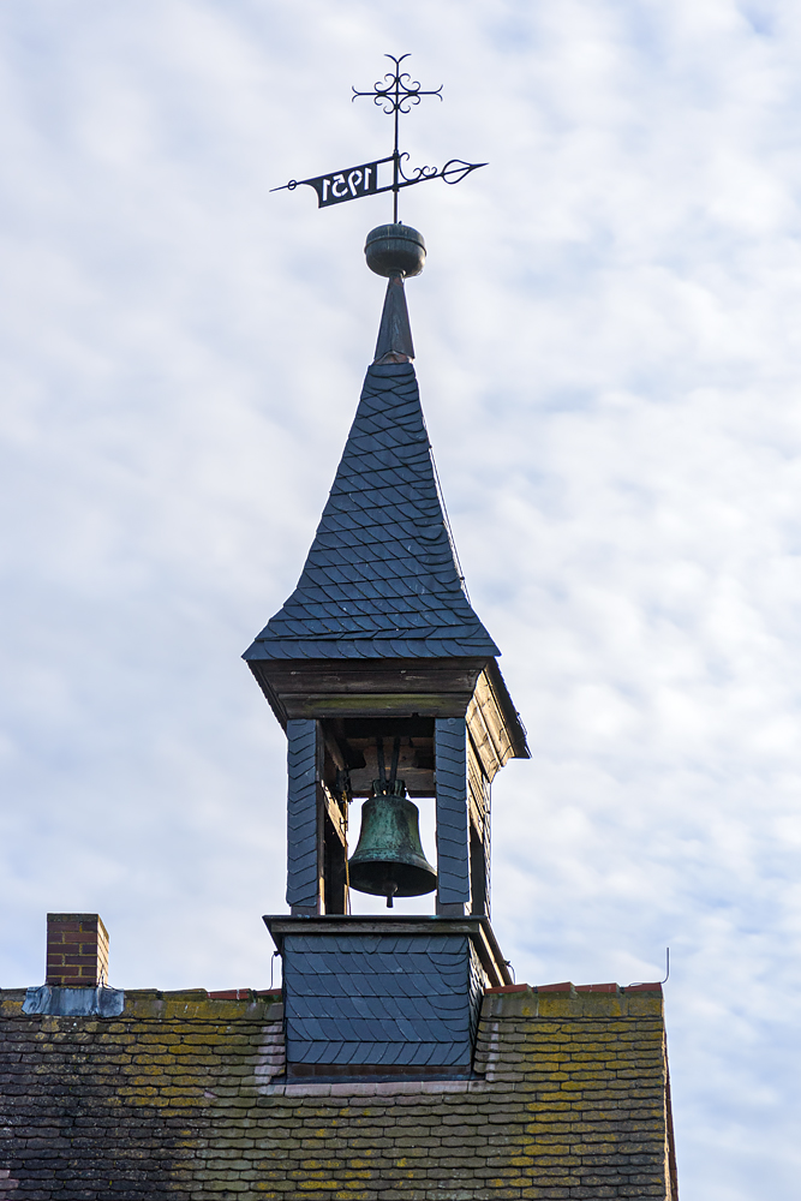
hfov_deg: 11.4
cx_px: 400
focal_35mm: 120
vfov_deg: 17.1
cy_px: 600
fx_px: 4003
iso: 280
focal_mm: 80
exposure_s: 1/640
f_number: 6.3
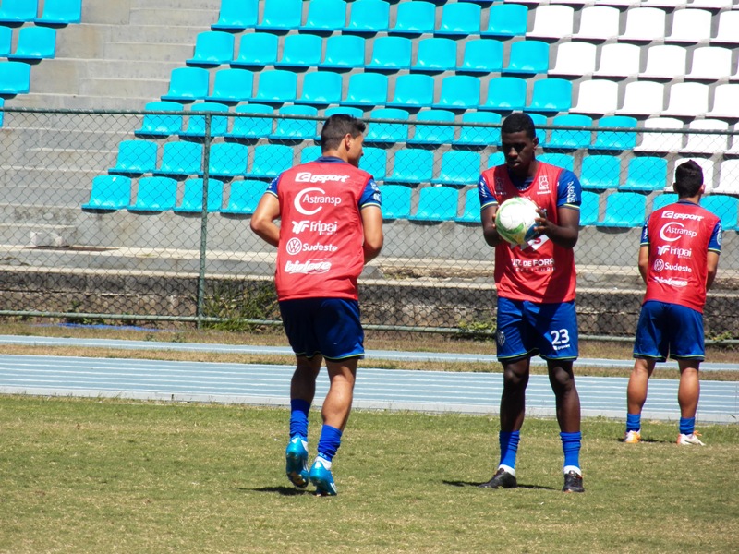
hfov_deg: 3.8
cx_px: 370
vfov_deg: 2.9
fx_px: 11123
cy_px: 277
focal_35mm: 521
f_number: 4.5
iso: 125
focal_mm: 93.4
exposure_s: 1/1000
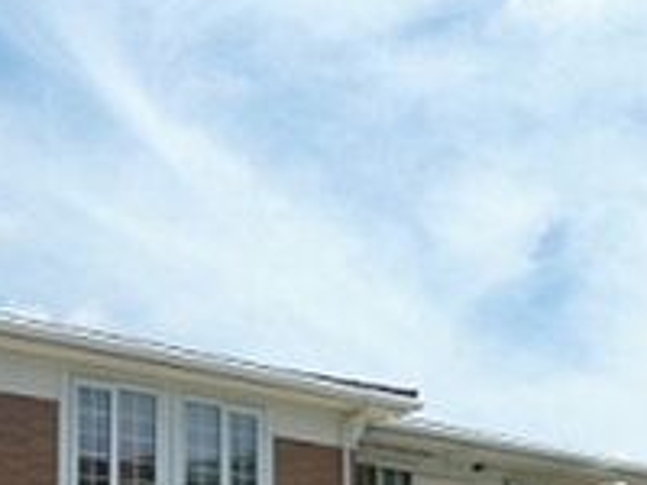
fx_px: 1402
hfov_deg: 25.5
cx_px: 126
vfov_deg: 18.4
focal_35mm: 75
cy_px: 608
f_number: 5.6
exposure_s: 1/500
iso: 100
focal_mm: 4.5
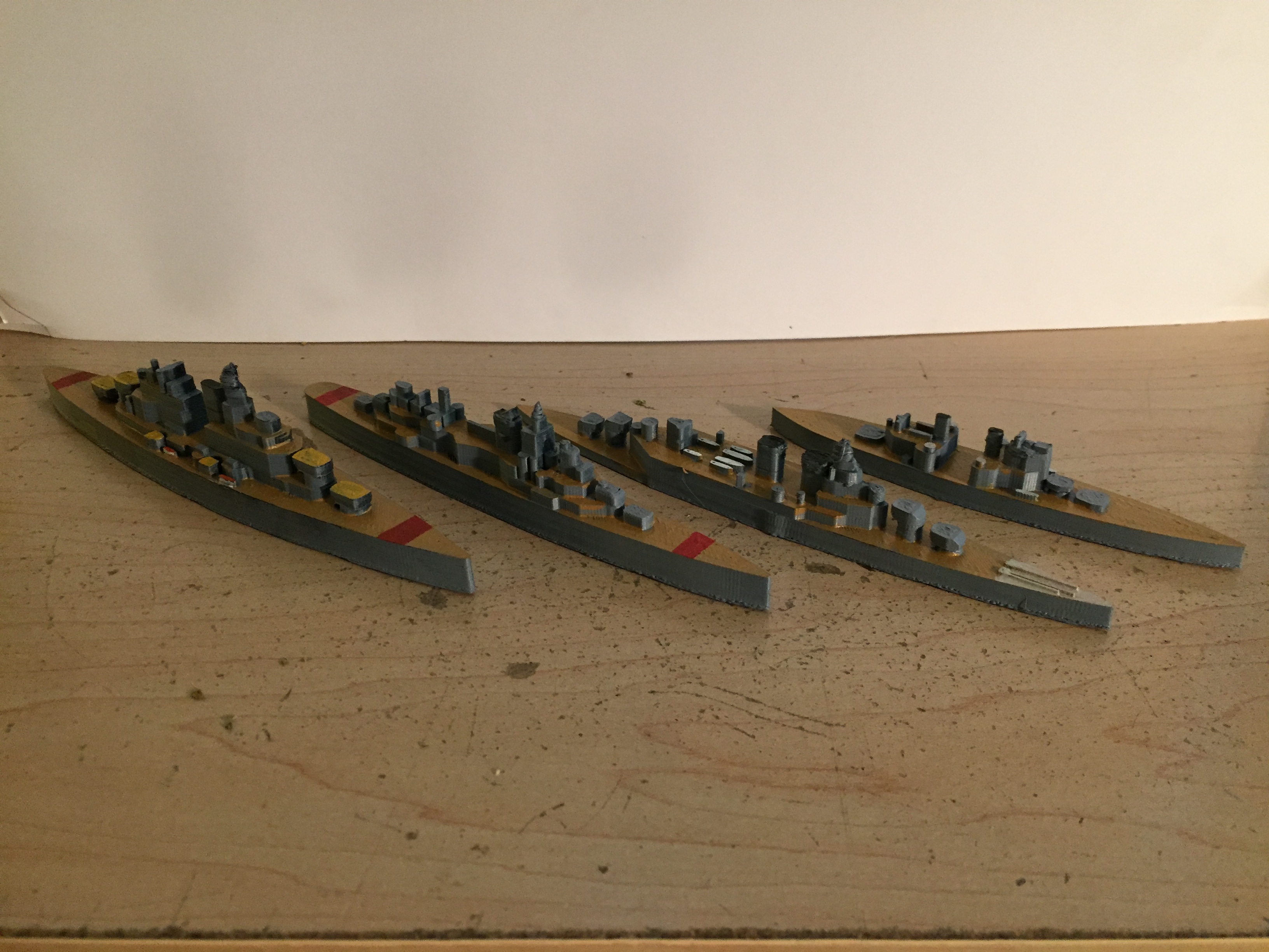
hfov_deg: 61.7
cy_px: 476
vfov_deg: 48.2
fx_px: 1063
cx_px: 634
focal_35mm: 29
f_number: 2.2
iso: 160
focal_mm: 4.15
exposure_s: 1/30
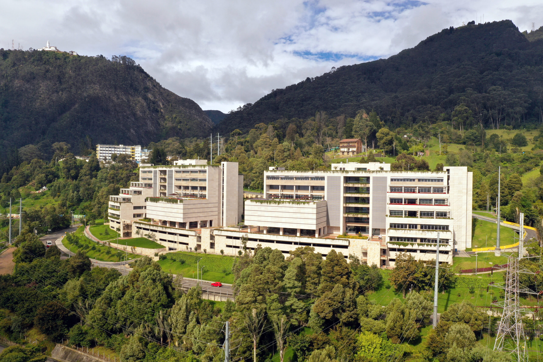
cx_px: 272
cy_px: 181
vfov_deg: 46.4
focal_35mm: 28
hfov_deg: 65.5
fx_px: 422
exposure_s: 1/320
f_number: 7.1
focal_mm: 10.26
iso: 100
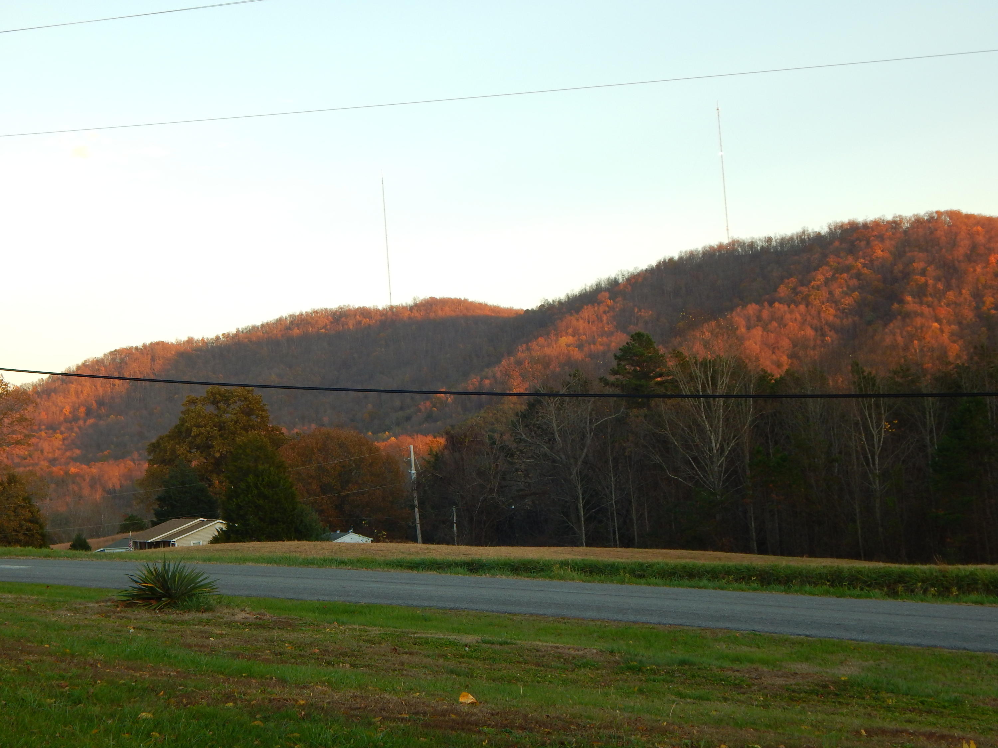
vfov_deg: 27.0
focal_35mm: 54
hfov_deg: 35.5
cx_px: 499
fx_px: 1557
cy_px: 374
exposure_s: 1/100
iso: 125
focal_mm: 9.7
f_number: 3.8
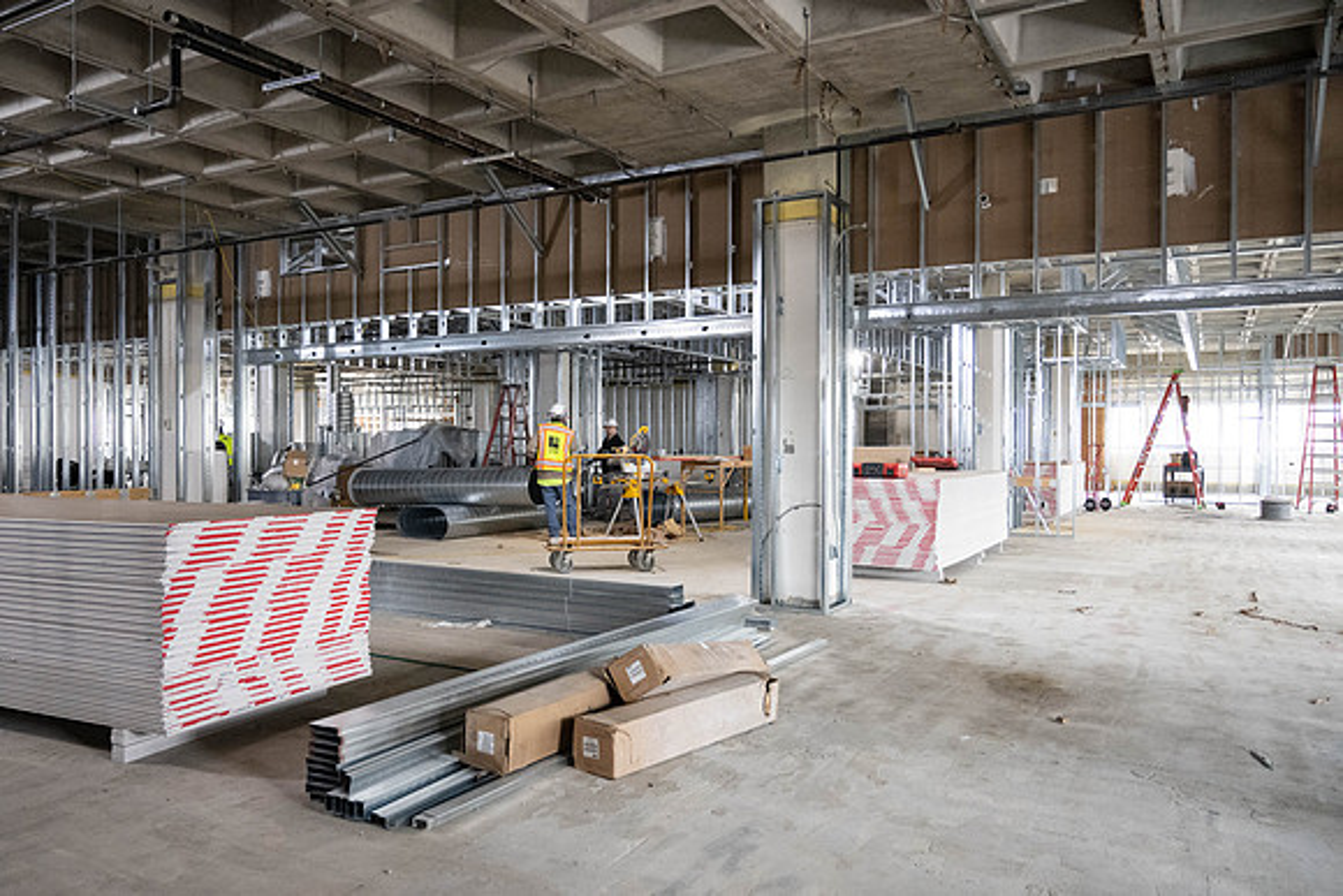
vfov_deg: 48.4
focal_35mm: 27
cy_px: 451
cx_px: 609
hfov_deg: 67.8
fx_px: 997
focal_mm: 24
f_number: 4
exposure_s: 1/250
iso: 5000
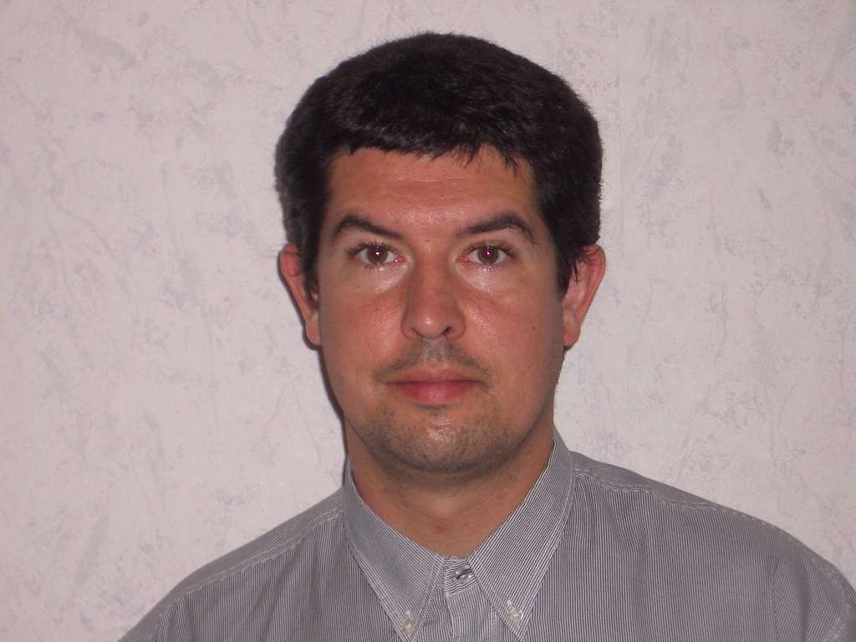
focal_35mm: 105
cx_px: 428
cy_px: 321
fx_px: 2596
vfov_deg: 14.1
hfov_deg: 18.7
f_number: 4.8
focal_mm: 17.4
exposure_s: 1/40
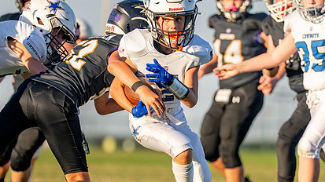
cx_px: 180
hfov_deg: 5.5
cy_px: 127
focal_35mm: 390
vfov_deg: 3.1
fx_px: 3360
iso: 200
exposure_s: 1/2500
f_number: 2.8
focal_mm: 200
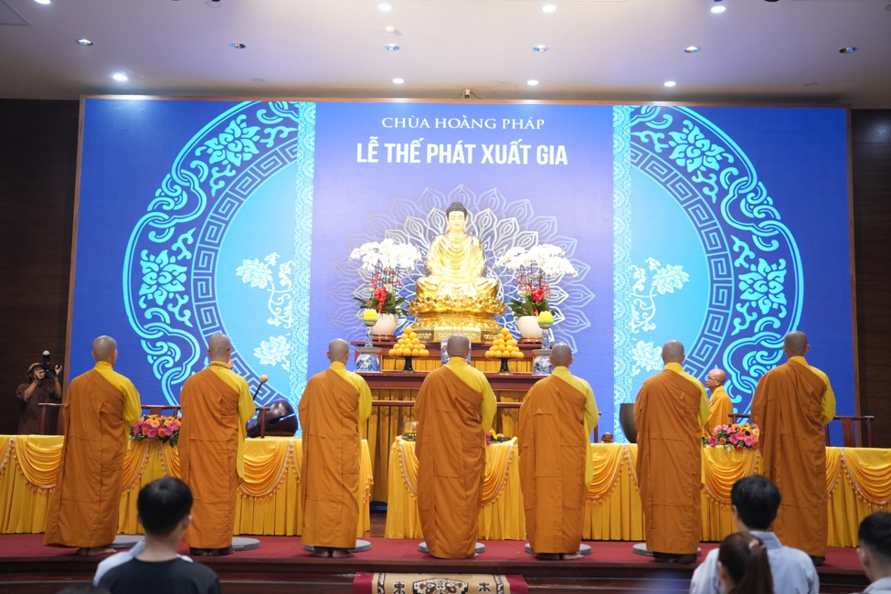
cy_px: 297
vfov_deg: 34.2
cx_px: 446
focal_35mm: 39
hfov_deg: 49.6
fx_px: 965
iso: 2000
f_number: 2
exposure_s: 1/250
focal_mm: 39
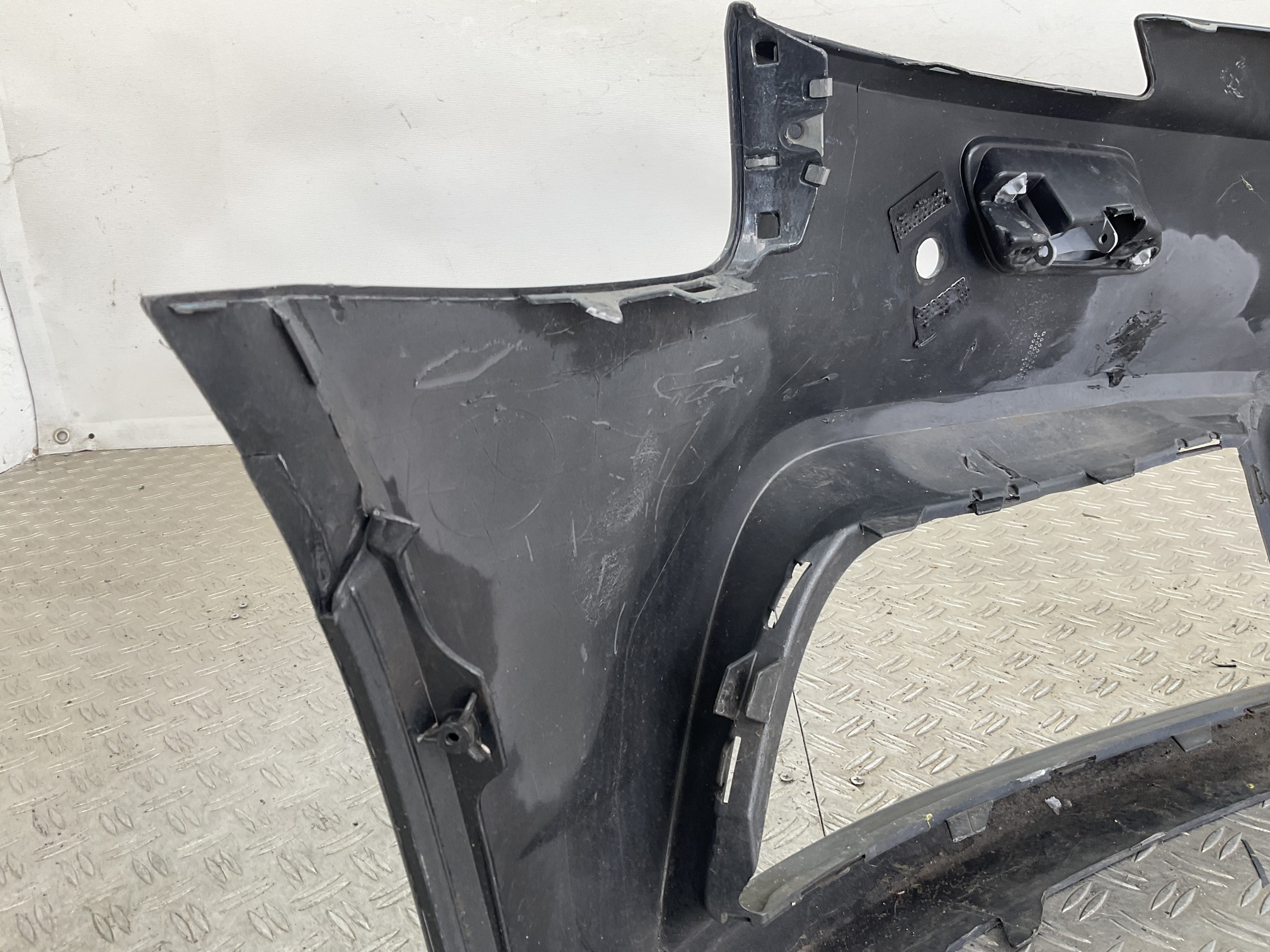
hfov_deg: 61.7
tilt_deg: -18.6
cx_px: 635
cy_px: 476
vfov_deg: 48.2
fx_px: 1064
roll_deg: +2.8
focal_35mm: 29
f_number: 1.8
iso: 25
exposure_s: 1/100
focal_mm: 3
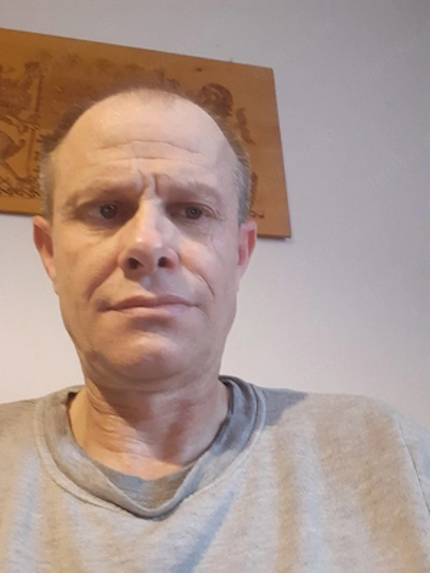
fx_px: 513
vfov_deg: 58.4
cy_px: 286
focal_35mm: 31
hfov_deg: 45.4
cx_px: 215
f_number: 2
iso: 640
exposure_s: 1/25
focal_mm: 3.75
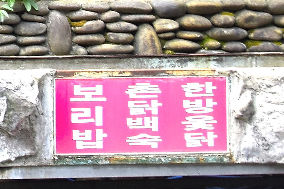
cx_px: -434
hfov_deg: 11.5
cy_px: -229
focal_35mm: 142
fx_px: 1120
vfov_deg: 8.9
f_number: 4.5
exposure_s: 1/160
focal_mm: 16
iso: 100
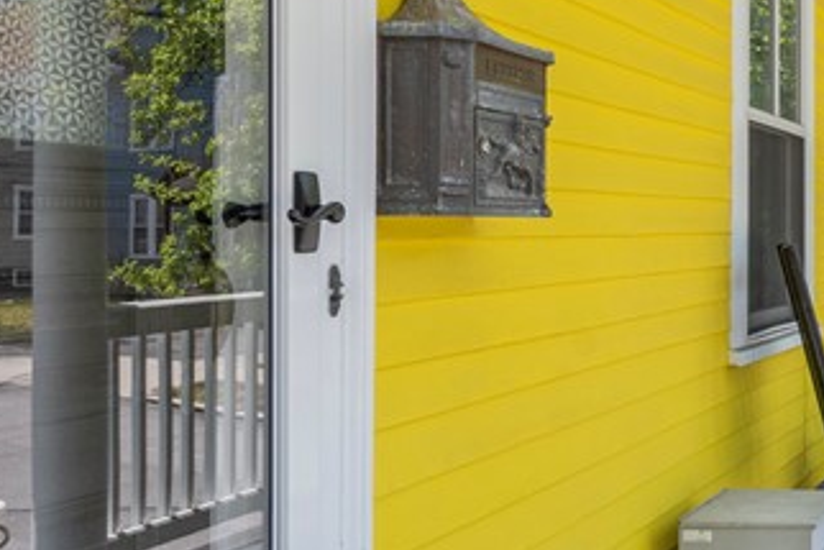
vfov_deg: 24.3
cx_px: 1085
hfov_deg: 28.8
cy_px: 233
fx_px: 1275
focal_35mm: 56
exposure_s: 1/100
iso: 400
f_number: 13
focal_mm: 11
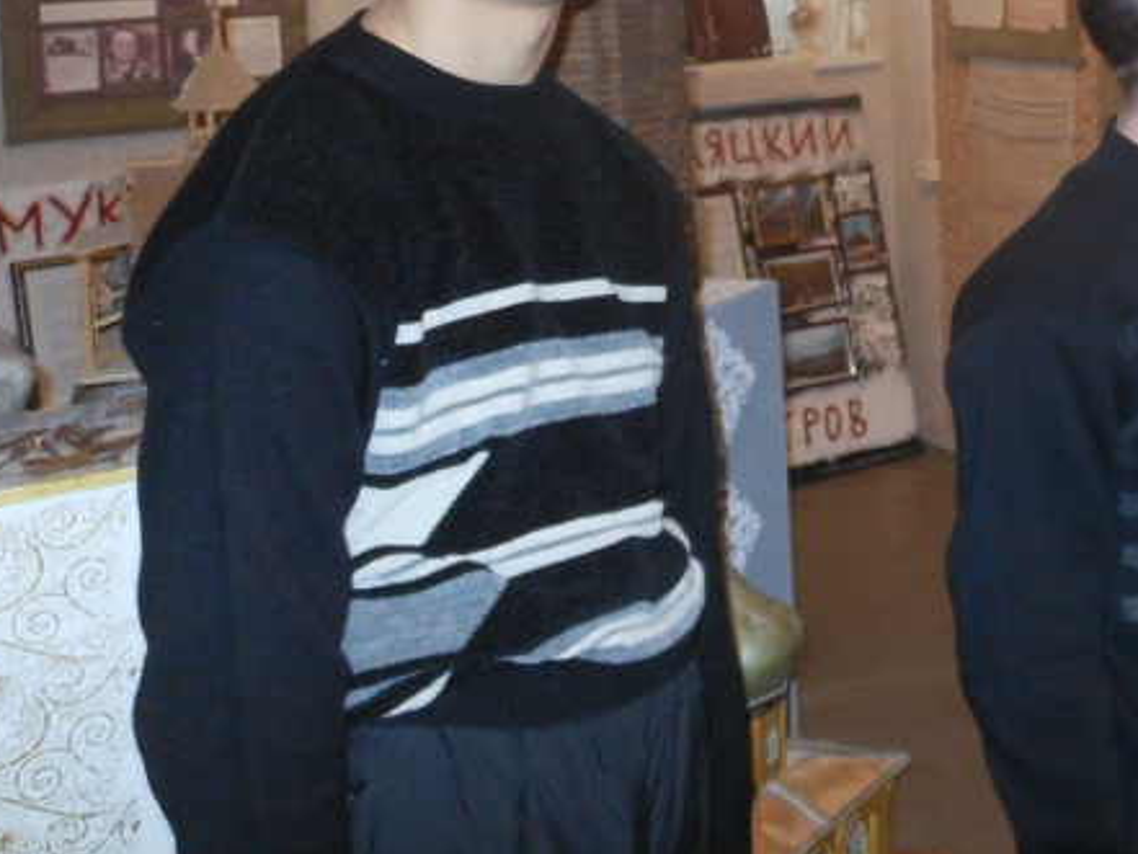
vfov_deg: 23.5
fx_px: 1907
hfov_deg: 30.0
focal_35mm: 58
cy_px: -108
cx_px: 1241
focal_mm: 4.5
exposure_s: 1/25
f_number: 3.2
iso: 250
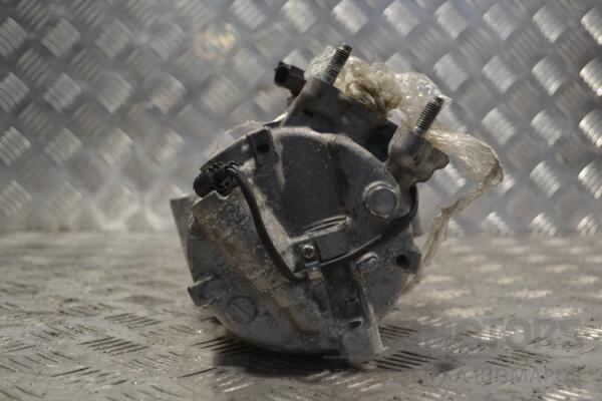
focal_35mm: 48
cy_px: 200
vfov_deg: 28.1
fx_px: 803
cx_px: 301
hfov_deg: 41.1
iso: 400
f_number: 5
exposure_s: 1/100
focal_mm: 32
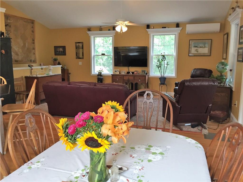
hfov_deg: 61.7
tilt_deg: -9.0
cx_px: 122
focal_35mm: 29
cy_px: 91
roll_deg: +0.2
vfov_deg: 48.2
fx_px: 204
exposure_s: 1/30
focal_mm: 4.15
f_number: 2.2
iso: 80
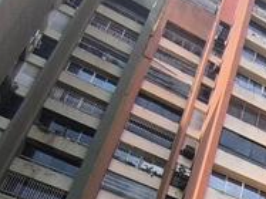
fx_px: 561
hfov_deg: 22.1
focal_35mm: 73
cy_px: 348
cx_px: 400
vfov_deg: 16.9
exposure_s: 1/1665
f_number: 2.2
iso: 50
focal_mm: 1.65
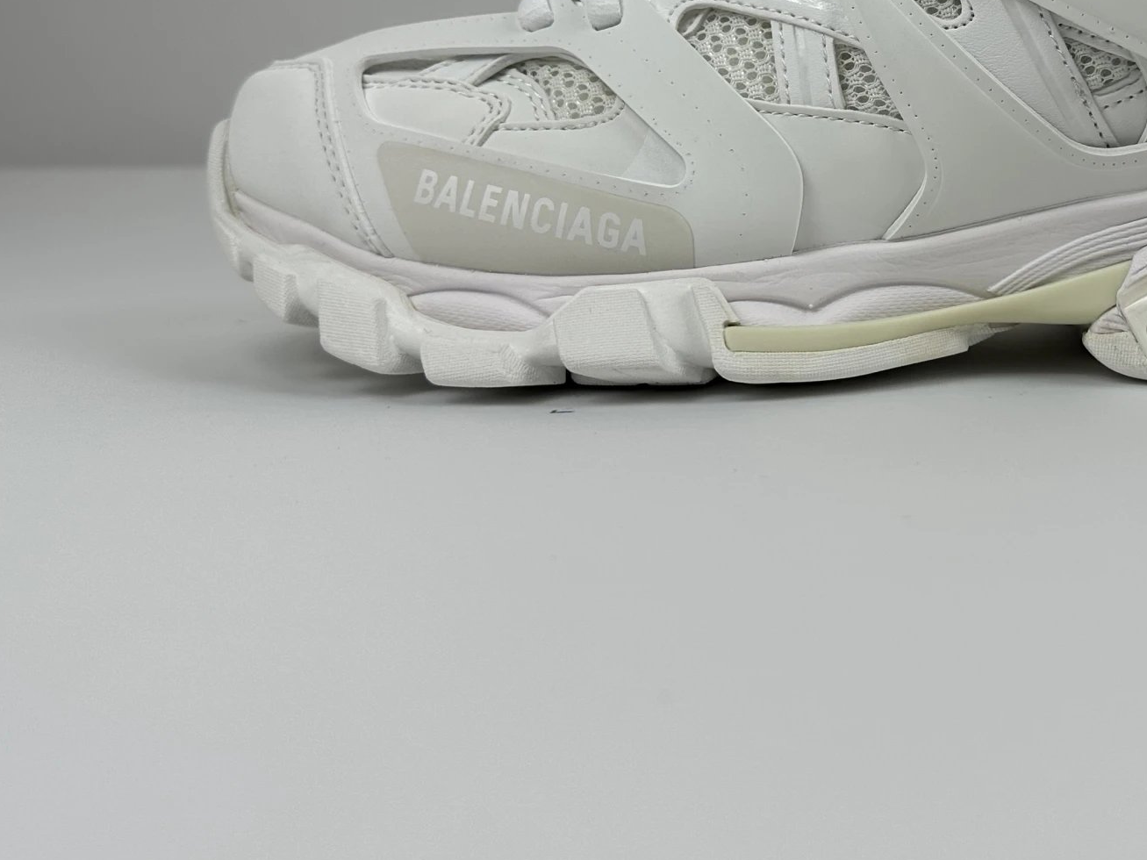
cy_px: 114
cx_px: 946
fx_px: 1557
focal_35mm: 47
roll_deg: +0.5
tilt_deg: -2.2
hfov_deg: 38.6
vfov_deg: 29.8
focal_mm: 6.86
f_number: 1.78
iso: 80
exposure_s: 1/384
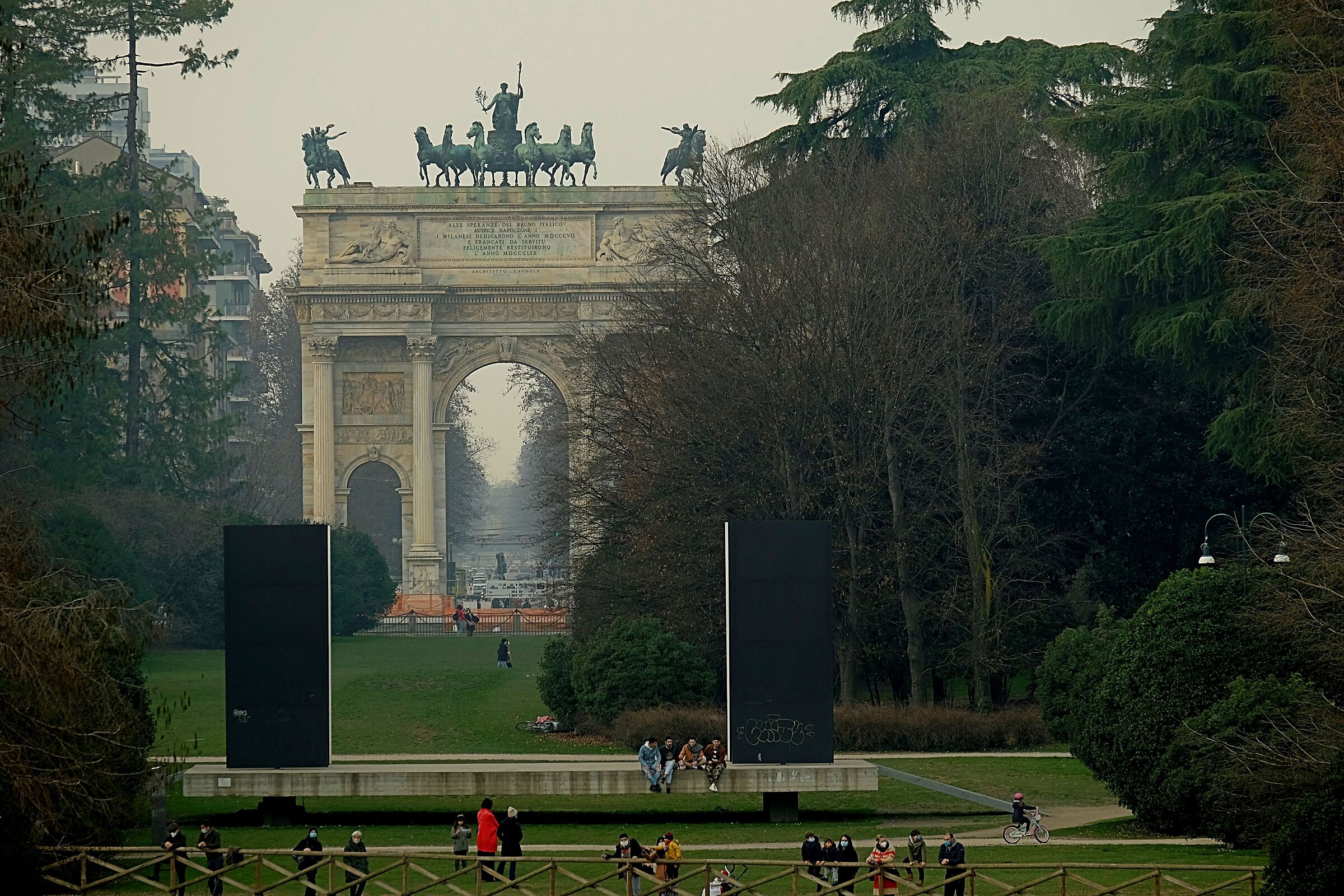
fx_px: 9594
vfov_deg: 5.3
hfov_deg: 8.0
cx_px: 672
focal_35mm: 257
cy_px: 448
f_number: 8
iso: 320
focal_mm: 171.6
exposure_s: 1/210
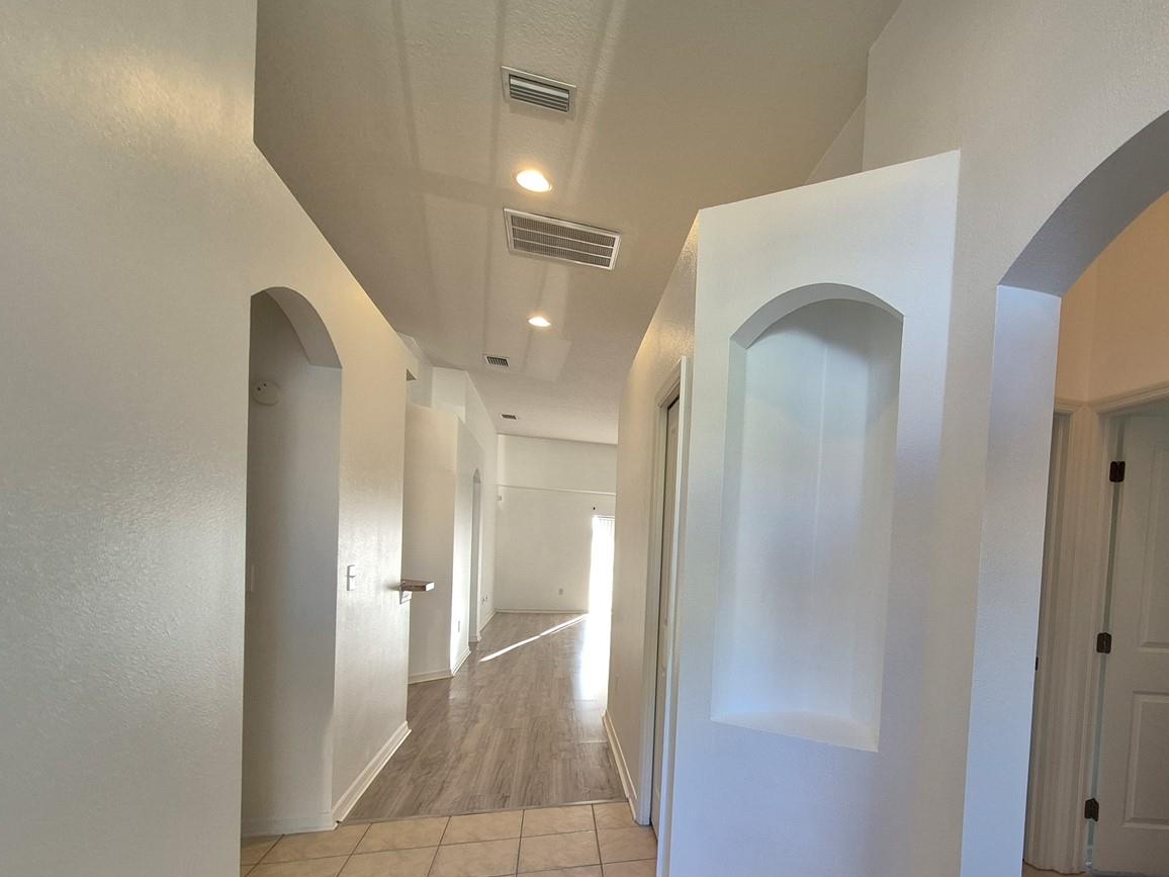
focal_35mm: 18
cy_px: 583
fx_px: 608
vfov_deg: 69.6
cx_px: 769
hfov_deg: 85.0
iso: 125
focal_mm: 1.74
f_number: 2.2
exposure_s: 1/60
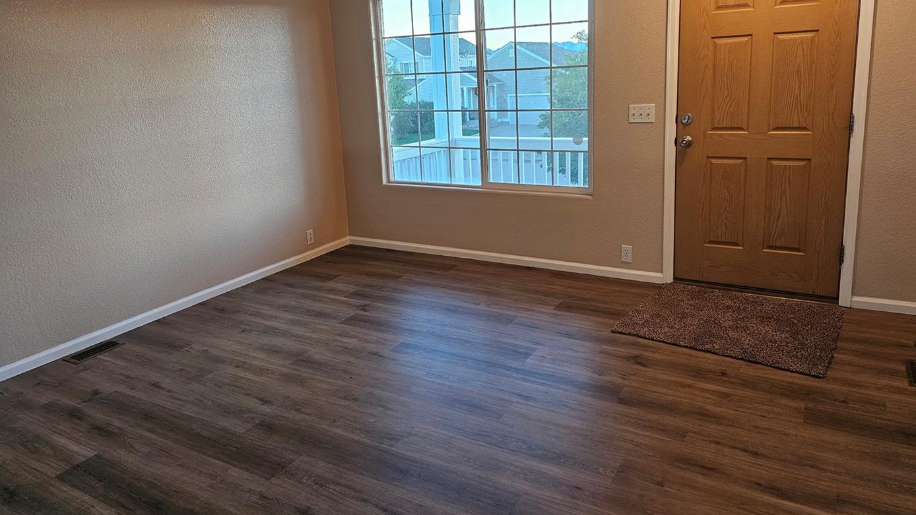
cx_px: 473
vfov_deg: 44.1
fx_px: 632
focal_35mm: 26
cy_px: 200
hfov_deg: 71.9
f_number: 1.7
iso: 320
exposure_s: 1/120
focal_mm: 6.3
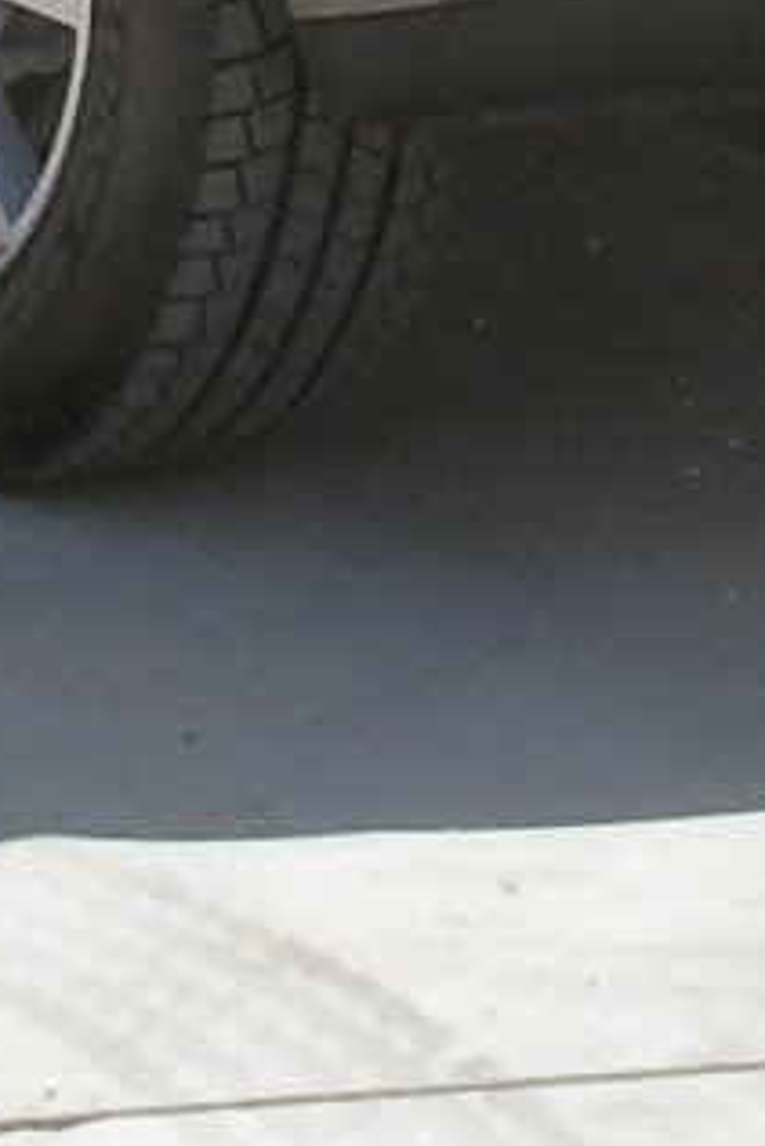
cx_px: 236
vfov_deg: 7.2
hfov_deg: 4.9
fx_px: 8883
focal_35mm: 279
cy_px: -1015
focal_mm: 11.1
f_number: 7.9
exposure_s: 1/190
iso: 50
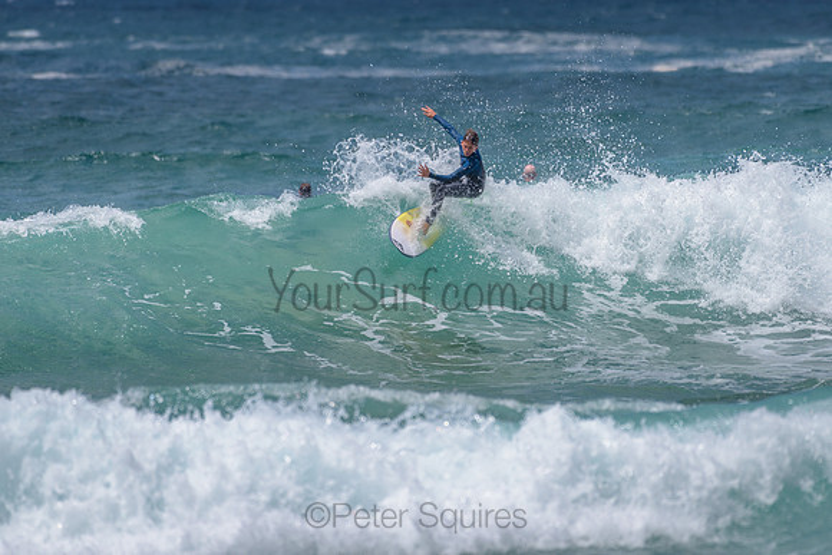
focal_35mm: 628
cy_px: 207
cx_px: 435
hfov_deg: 3.3
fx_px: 14510
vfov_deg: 2.2
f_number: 5.6
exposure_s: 1/2000
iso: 100
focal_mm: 500
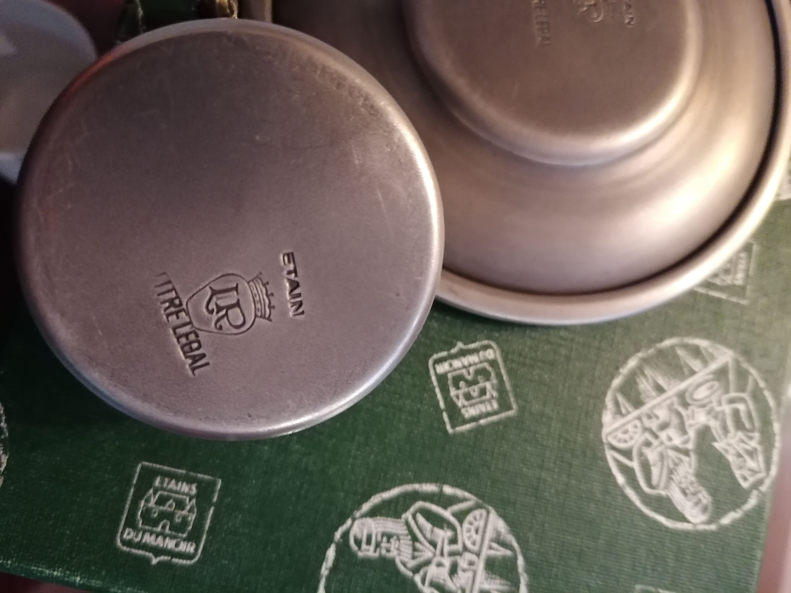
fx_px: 617
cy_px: 296
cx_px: 396
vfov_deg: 51.4
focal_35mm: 27
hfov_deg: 65.3
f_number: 1.8
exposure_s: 1/16.7
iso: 800
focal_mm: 4.75
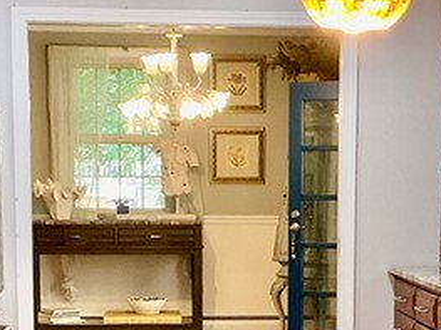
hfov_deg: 18.0
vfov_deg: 13.4
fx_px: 1388
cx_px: 262
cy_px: 343
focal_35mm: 109
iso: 160
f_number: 1.8
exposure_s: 1/60
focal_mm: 3
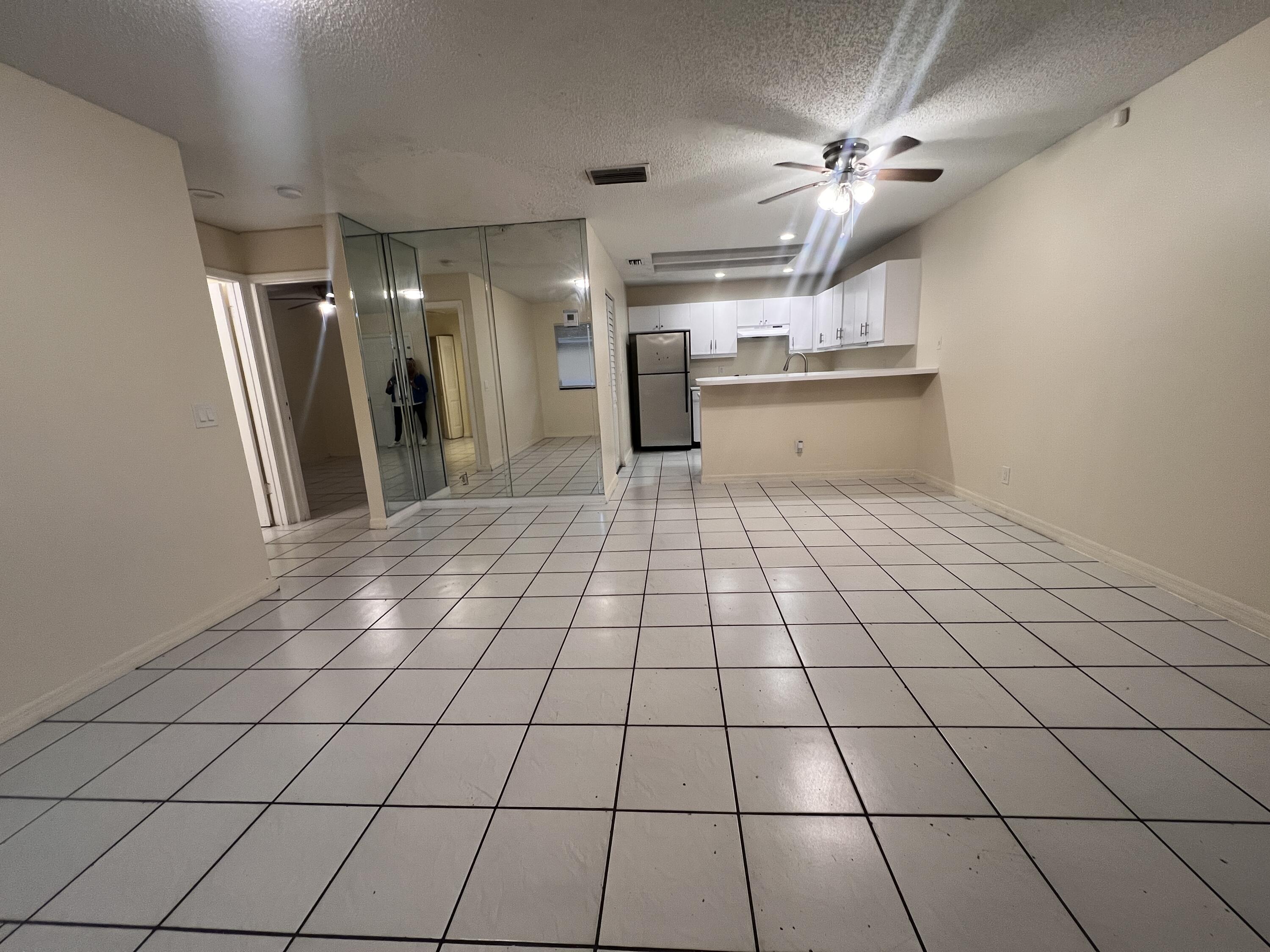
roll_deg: +3.2
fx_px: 477
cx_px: 635
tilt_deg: -12.7
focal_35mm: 13
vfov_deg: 89.9
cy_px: 476
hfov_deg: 106.2
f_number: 1.8
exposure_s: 1/120
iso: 200
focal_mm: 1.57
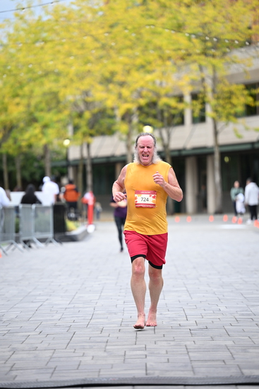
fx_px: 1564
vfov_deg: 14.1
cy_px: 194
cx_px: 130
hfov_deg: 9.5
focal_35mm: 145
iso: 640
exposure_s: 1/2000
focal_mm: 145
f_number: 2.8
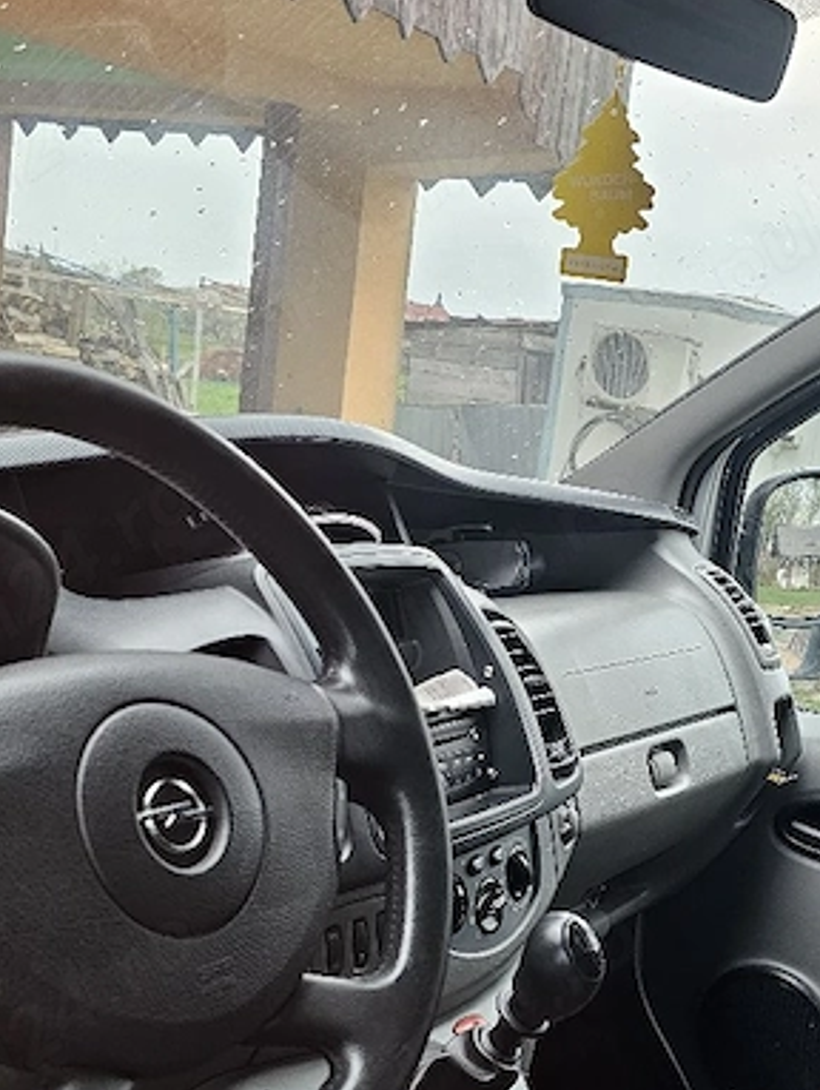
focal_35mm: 48
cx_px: 567
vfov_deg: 39.4
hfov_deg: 30.0
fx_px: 1514
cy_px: 677
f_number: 1.7
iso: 100
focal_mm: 6.3
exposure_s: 1/52.1
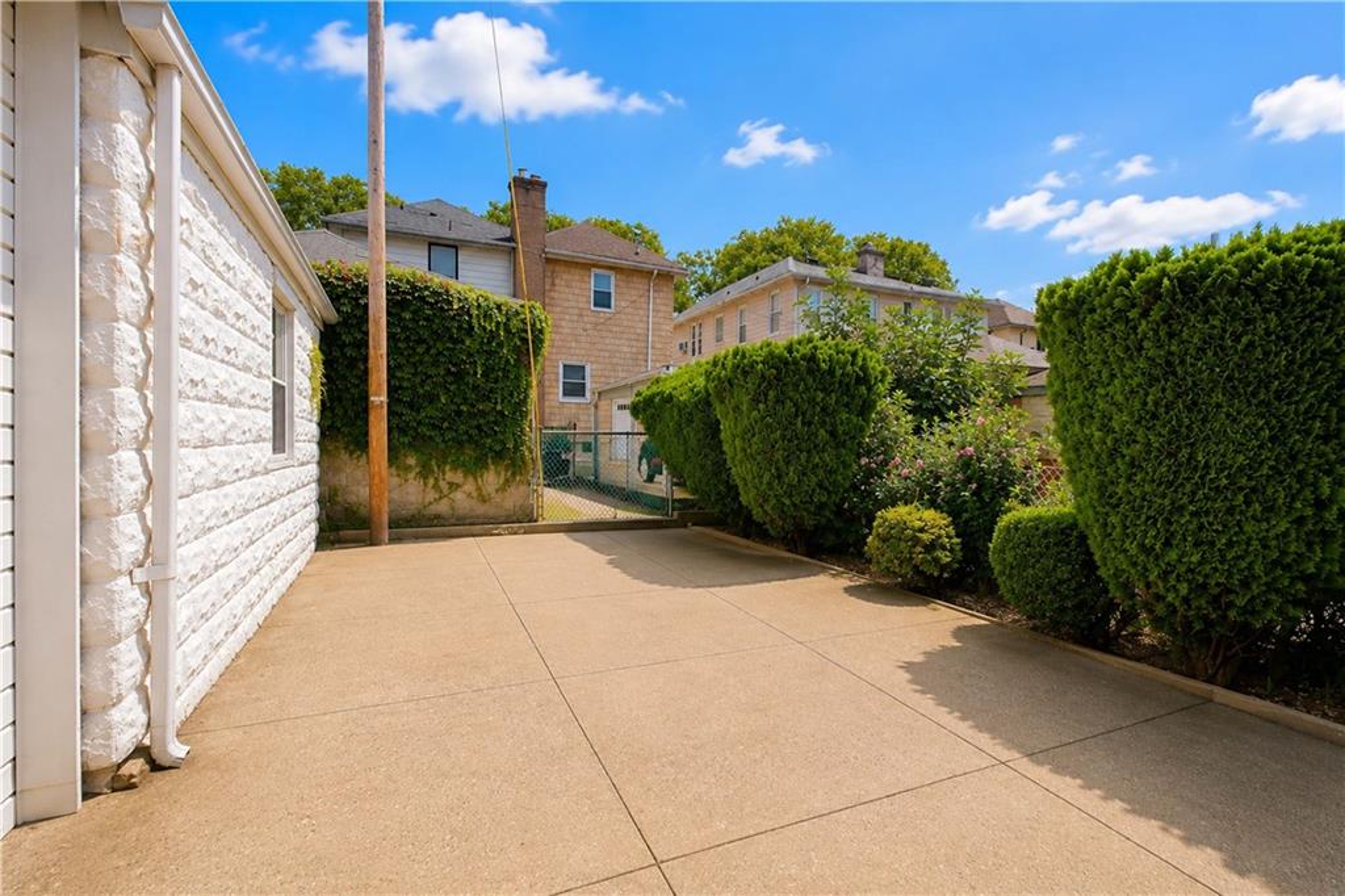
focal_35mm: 15
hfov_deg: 100.4
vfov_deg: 77.3
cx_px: 672
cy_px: 448
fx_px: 560
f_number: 9
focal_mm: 10
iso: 320
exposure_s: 1/160
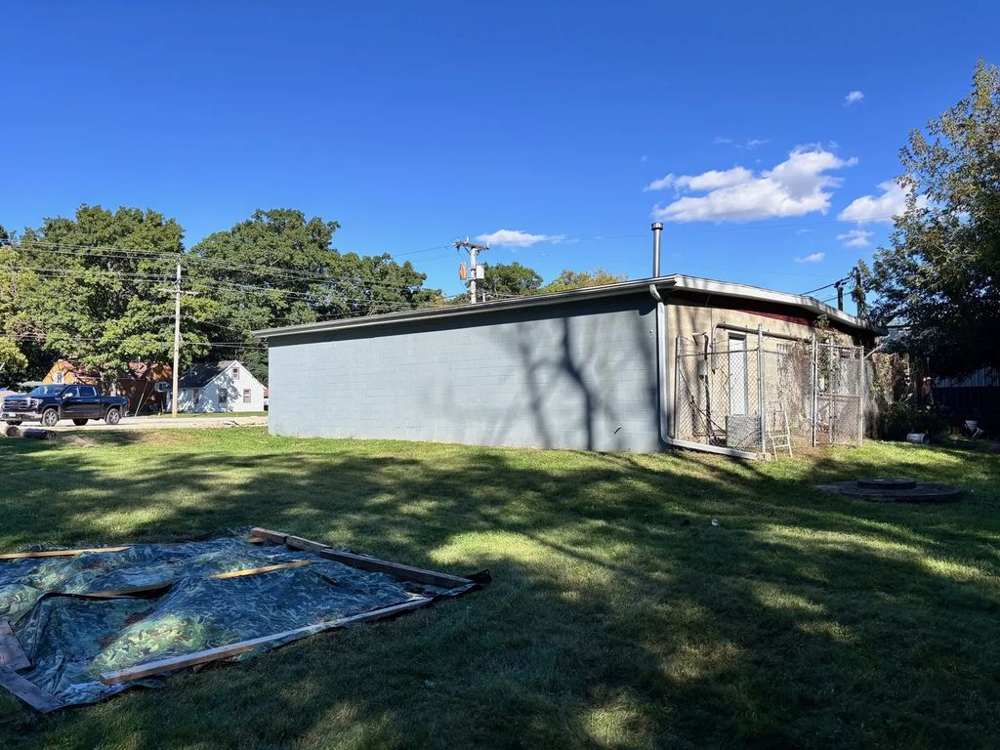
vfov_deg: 53.1
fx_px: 751
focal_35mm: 26
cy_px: 375
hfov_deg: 67.3
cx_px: 500
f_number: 1.6
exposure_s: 1/2639
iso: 50
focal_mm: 5.96
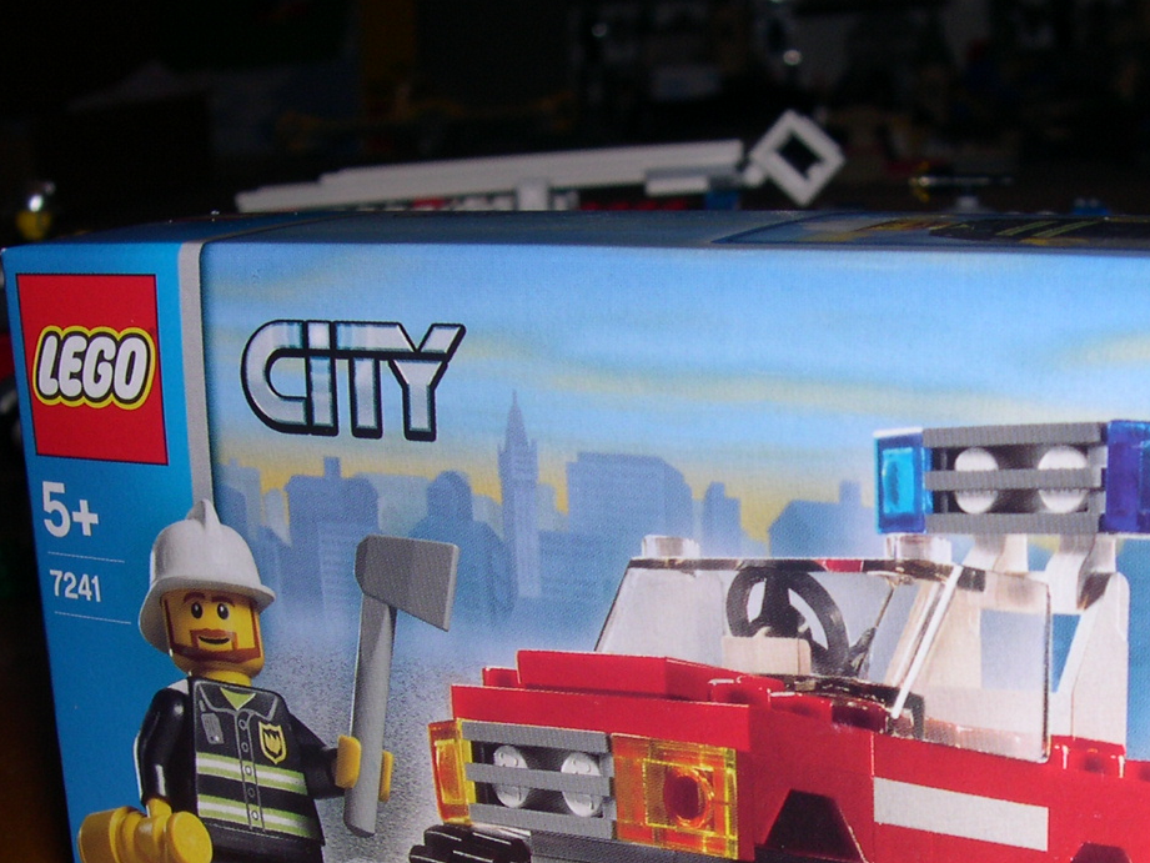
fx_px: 2193
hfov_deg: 29.3
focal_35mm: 66
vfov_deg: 21.9
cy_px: 734
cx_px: 707
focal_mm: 8
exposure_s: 1/60
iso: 100
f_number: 7.6
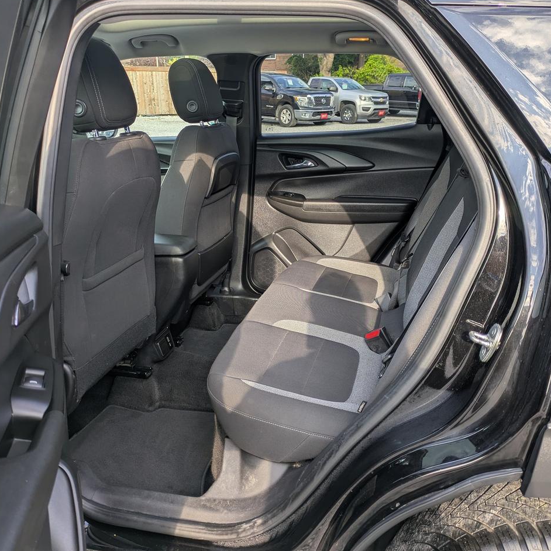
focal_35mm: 30
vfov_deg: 54.0
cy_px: 273
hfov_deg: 54.0
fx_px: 540
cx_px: 292
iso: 45
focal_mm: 5.43
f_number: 1.89
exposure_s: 1/310
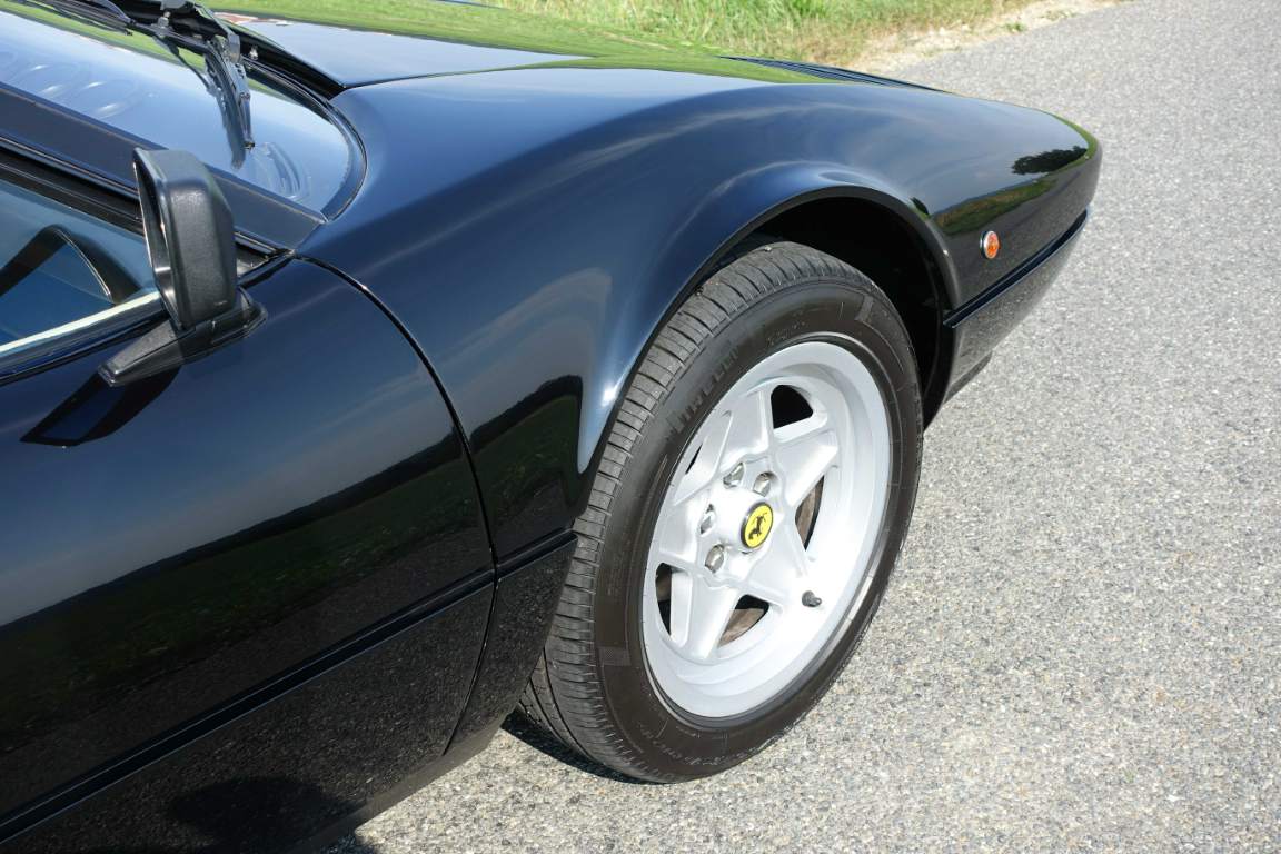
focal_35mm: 47
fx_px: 1672
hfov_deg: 41.9
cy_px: 427
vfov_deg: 28.6
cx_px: 640
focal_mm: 17.27
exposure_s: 1/400
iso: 125
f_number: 4
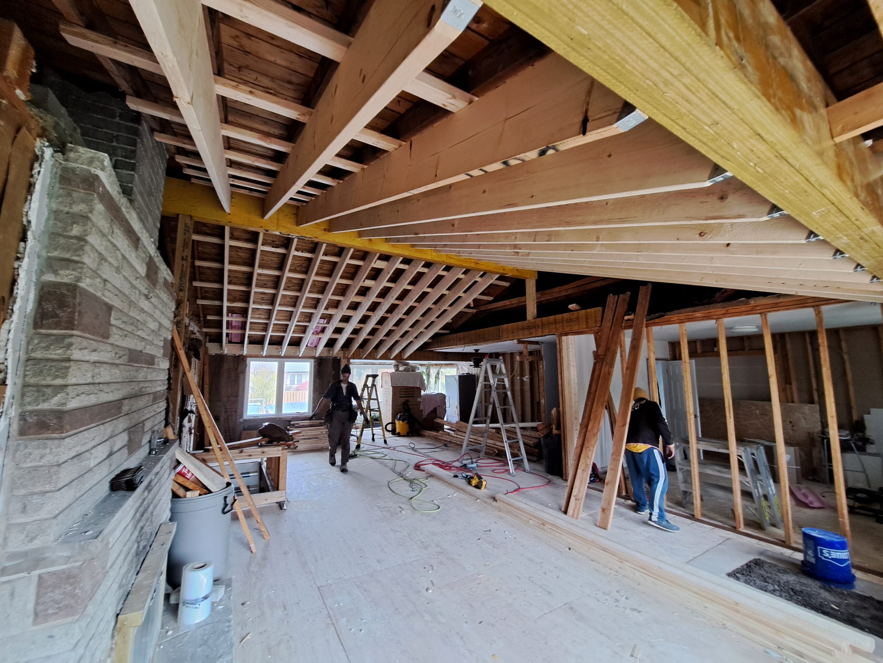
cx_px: 442
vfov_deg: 89.9
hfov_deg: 106.2
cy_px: 332
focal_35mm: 13
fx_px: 332
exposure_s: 1/40
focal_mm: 1.74
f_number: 2.2
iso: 125
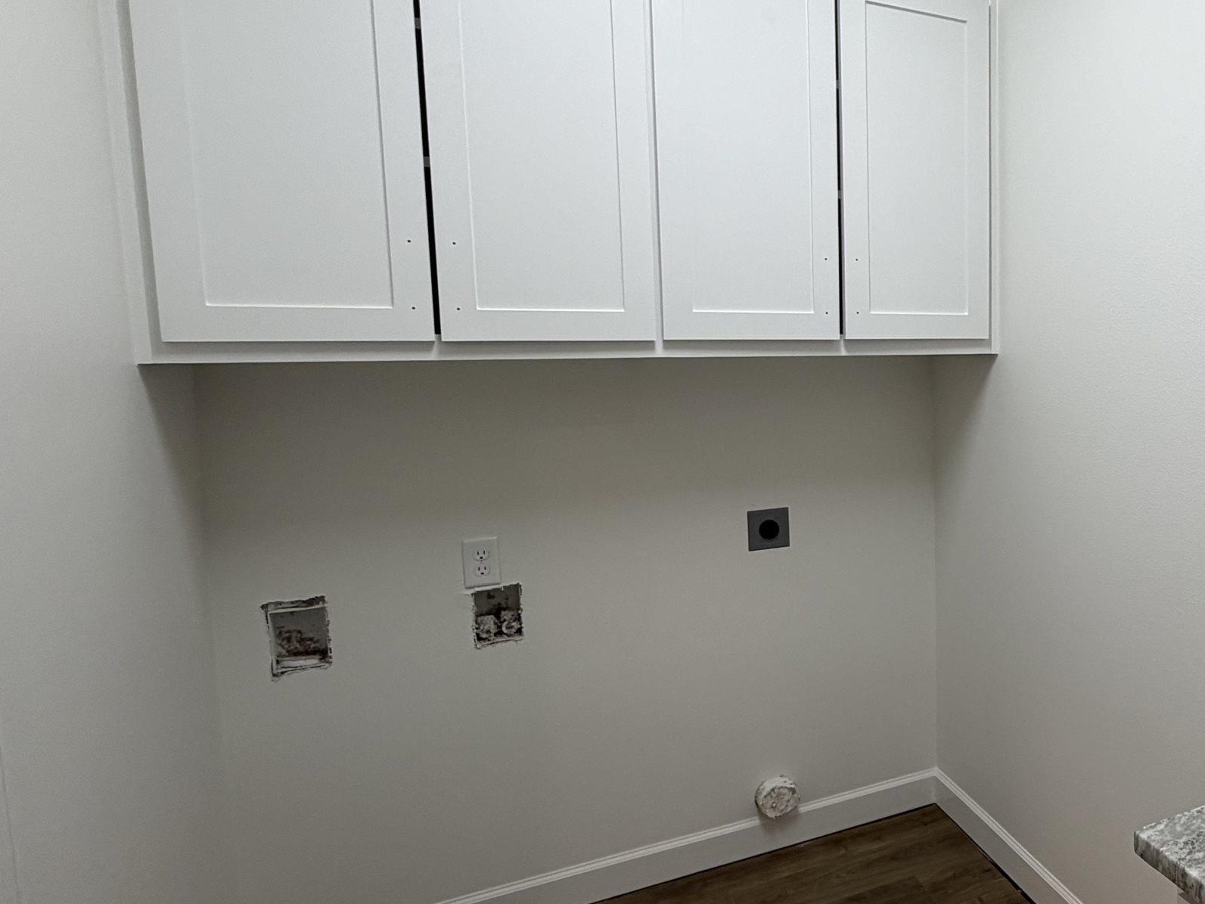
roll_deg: +0.5
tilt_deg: -4.6
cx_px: 1034
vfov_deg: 51.3
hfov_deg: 58.0
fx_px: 940
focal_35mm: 27
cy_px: 425
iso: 100
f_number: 2.2
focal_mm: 2.22
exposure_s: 1/120
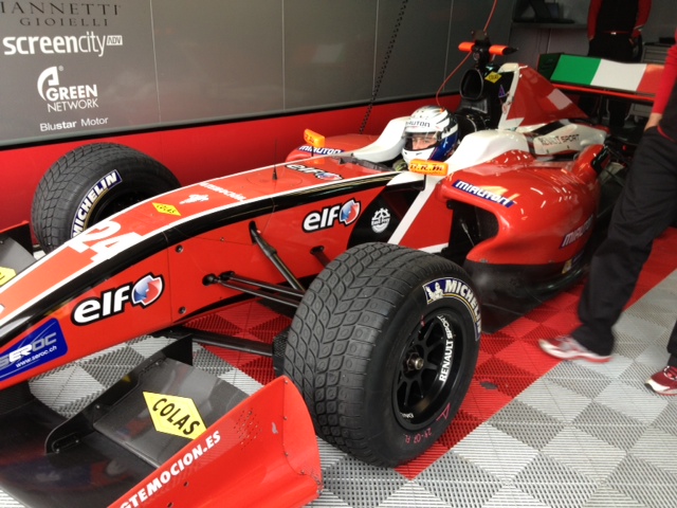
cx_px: 338
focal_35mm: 35
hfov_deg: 52.6
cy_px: 254
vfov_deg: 40.7
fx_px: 685
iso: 50
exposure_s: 1/40
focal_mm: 4.28
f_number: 2.4
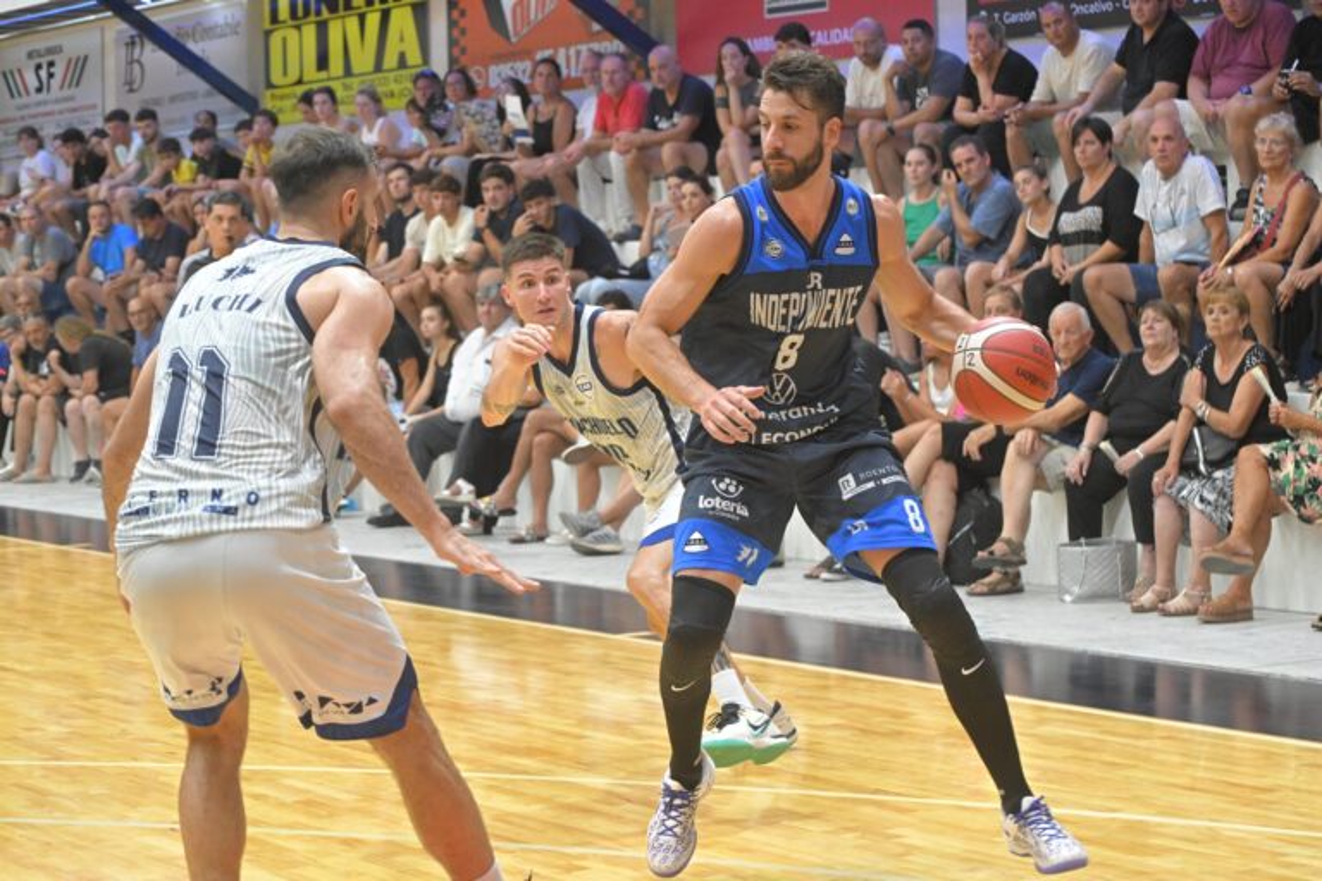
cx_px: 661
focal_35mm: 85
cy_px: 440
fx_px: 3121
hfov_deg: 23.9
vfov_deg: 16.1
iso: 6400
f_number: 6.3
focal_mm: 85
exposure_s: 1/500
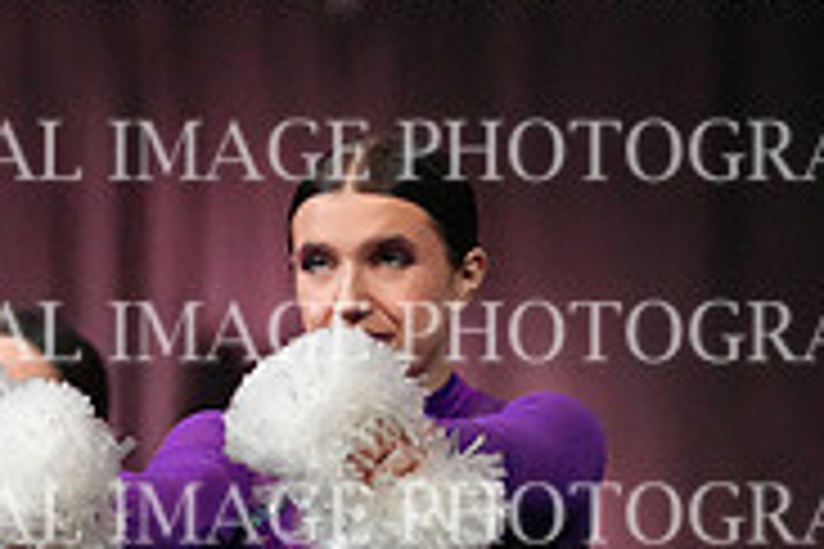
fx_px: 21743
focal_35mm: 950
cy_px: 785
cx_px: 374
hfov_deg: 2.2
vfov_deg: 1.4
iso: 16000
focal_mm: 300
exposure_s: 1/1250
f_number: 3.5
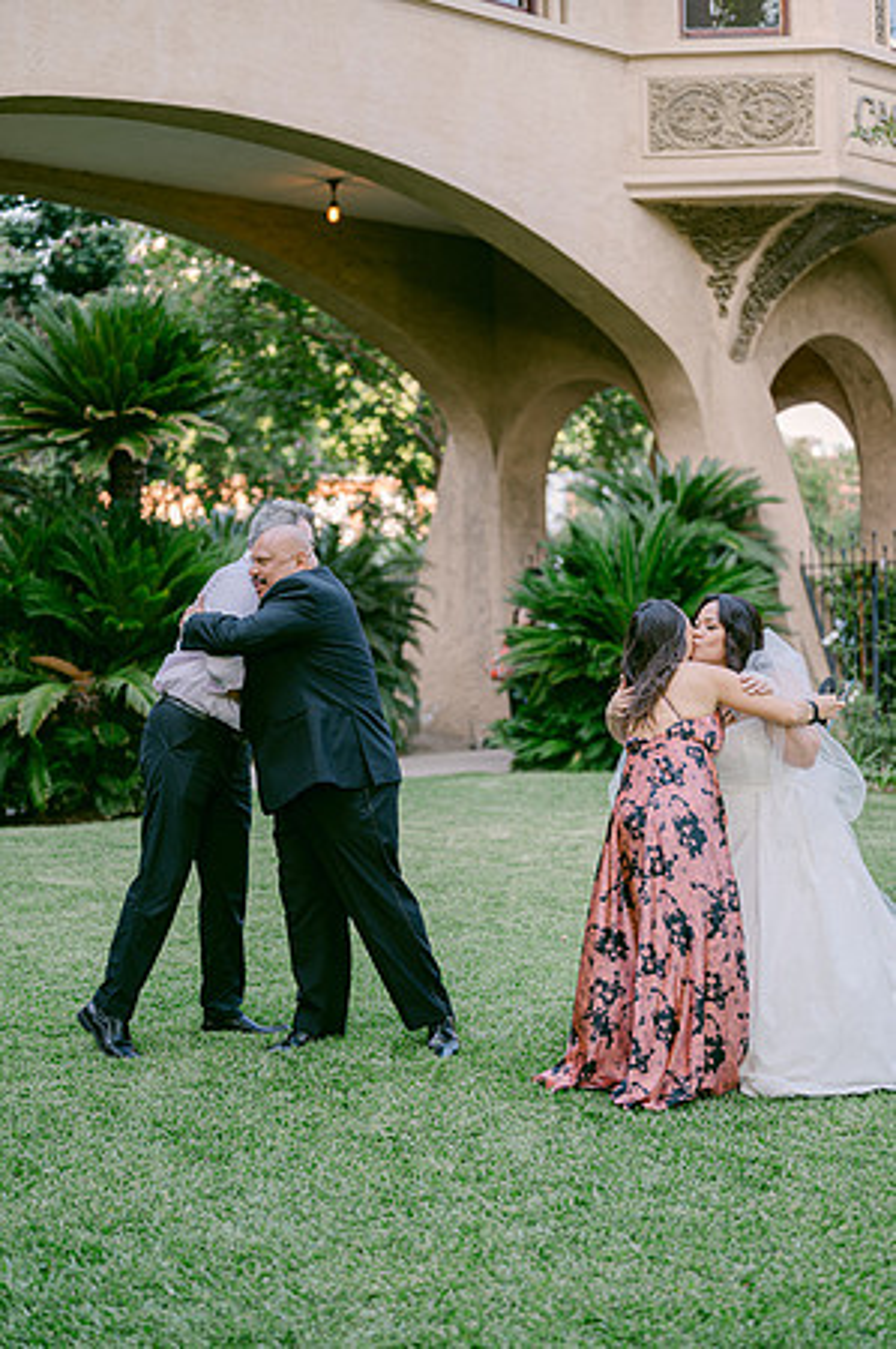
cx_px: 448
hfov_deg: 26.9
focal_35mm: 50
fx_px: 1871
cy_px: 674
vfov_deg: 39.6
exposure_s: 1/250
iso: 100
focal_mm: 50
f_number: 2
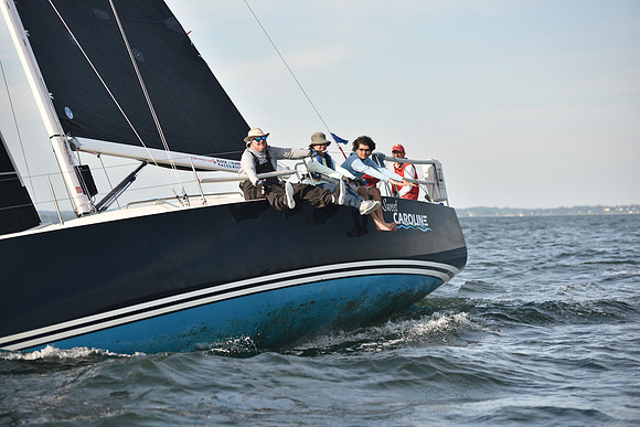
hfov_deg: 18.6
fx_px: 1956
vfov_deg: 12.5
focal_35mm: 110
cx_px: 320
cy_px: 214
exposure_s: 1/800
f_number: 3.2
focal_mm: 110
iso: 250
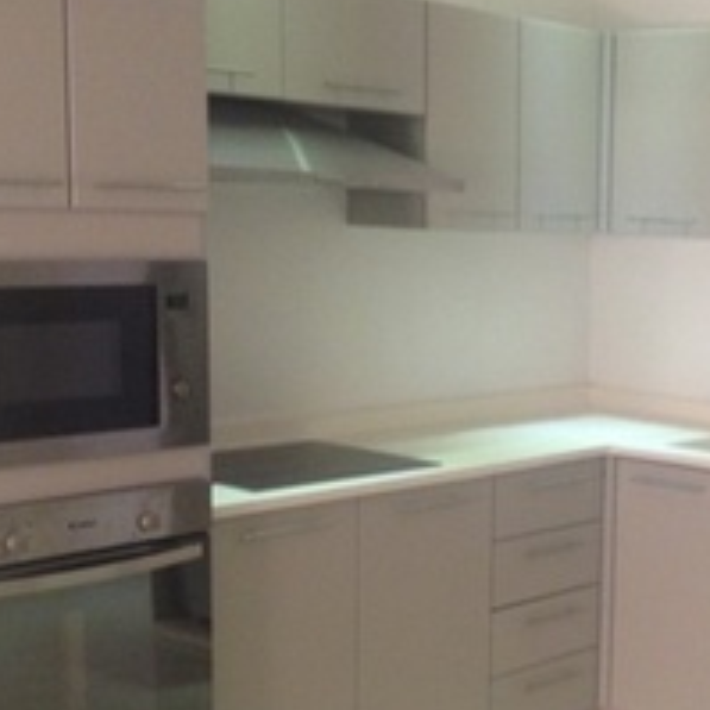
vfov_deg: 24.3
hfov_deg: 23.5
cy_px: 441
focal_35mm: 71
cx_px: 680
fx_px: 1648
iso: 160
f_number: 2.4
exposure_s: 1/20
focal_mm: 4.28
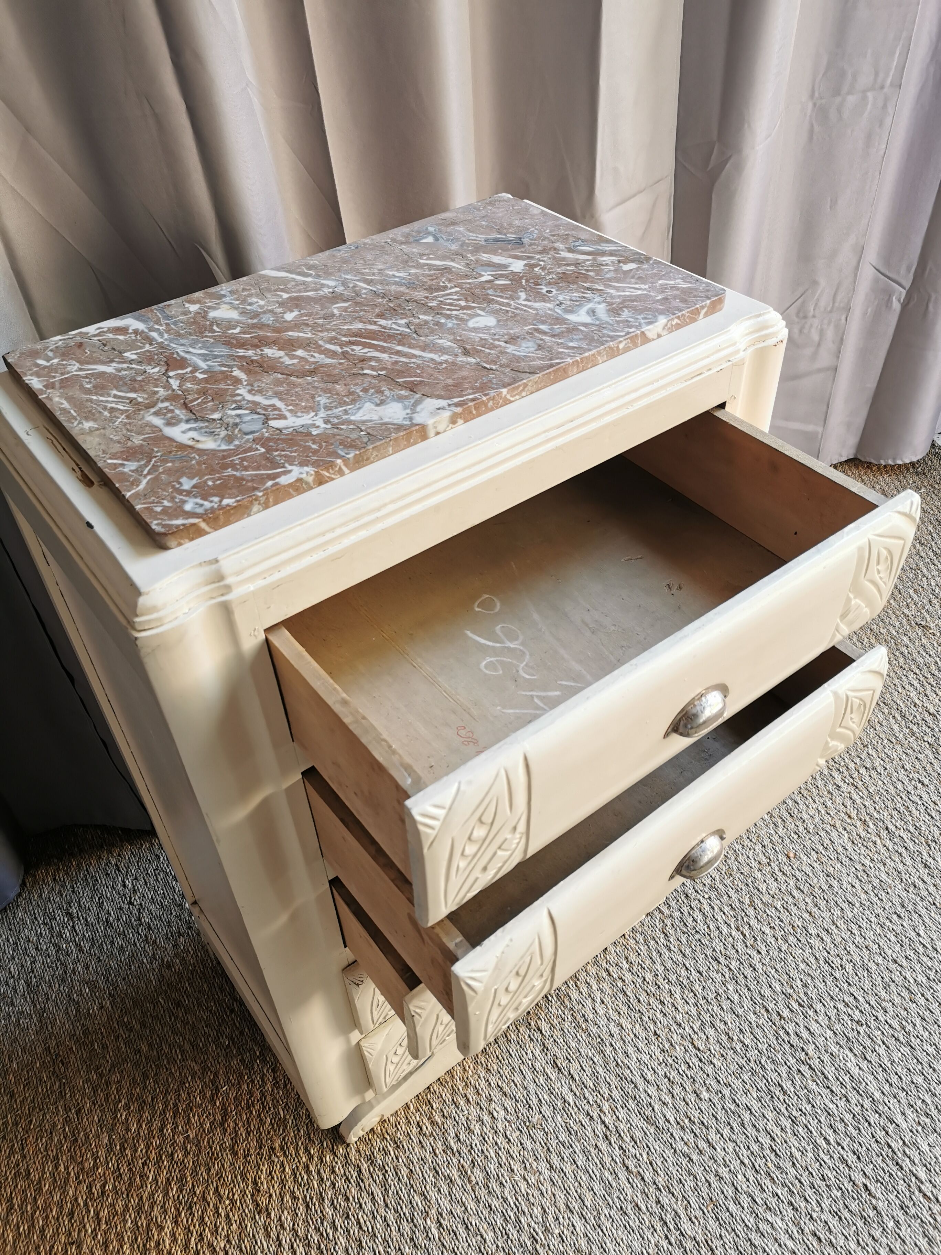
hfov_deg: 51.4
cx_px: 470
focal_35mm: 27
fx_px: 979
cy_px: 628
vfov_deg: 65.3
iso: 80
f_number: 1.8
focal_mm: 5.58
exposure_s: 1/120
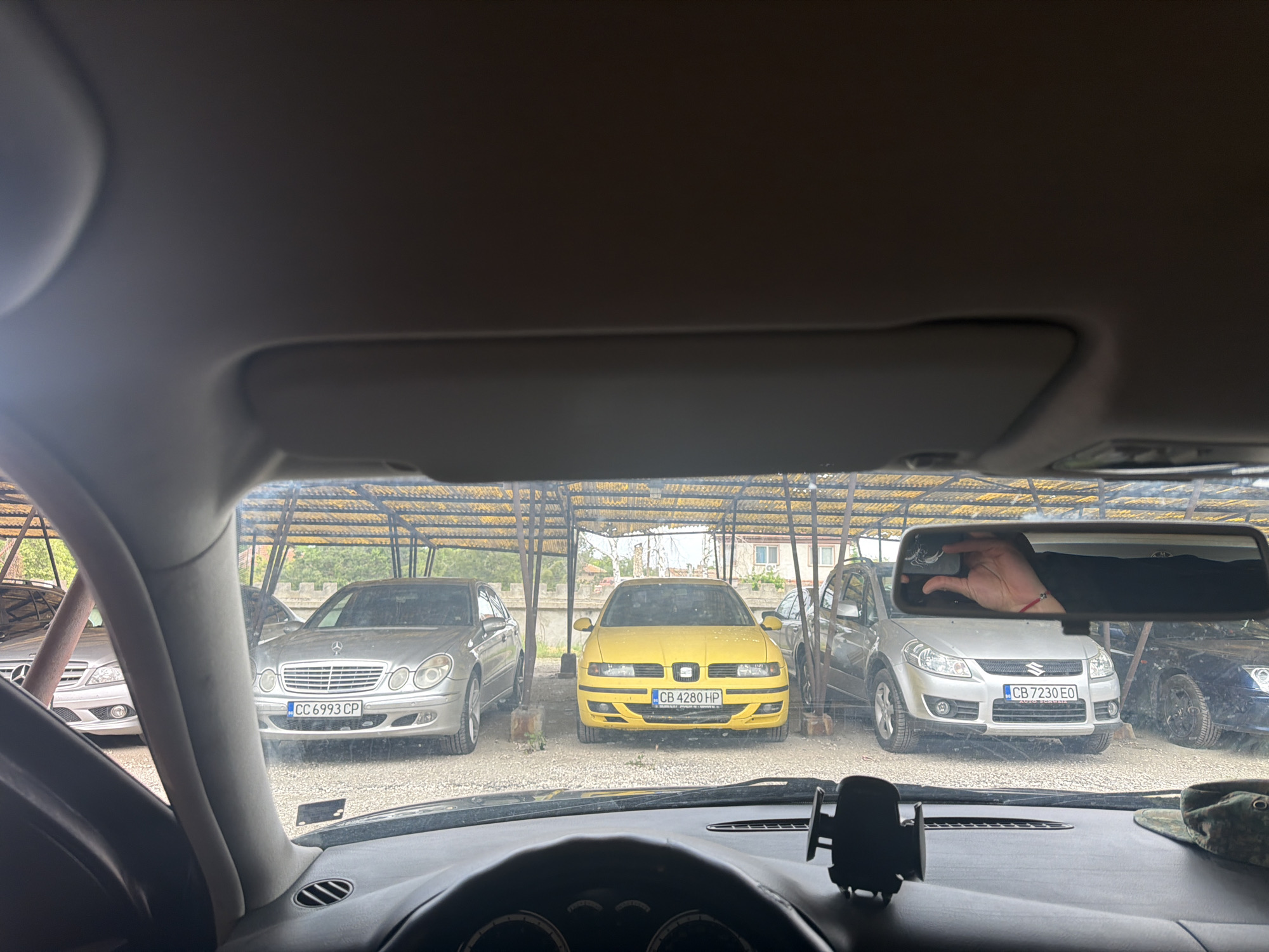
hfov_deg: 71.6
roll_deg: -2.0
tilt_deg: +6.3
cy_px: 476
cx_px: 634
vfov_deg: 56.8
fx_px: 880
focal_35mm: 24
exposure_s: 1/243
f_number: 1.78
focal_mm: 6.76
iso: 64
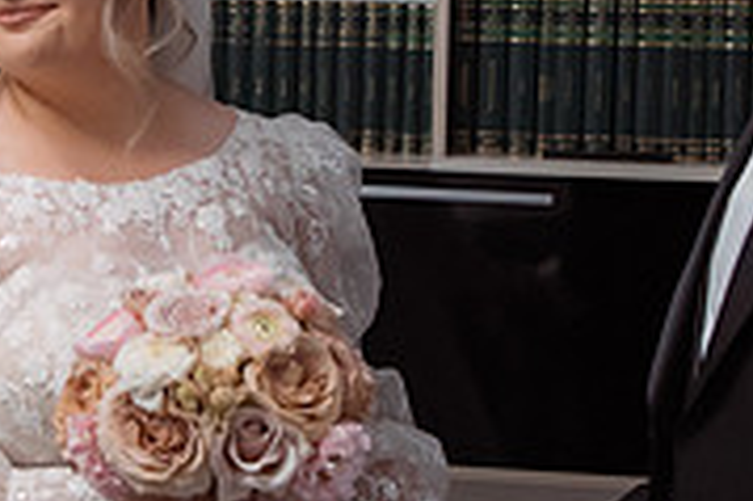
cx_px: 116
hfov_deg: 21.6
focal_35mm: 93
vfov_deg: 14.6
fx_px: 1943
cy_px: 118
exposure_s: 1/200
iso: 1600
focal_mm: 24
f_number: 2.8
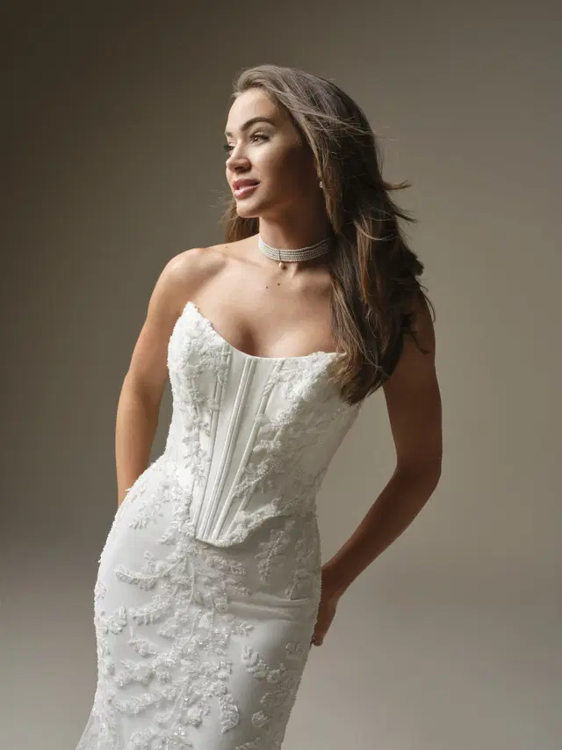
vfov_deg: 40.4
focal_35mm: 47
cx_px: 281
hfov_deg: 30.9
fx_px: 1017
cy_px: 375
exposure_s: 1/125
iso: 500
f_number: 10
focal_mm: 59.8
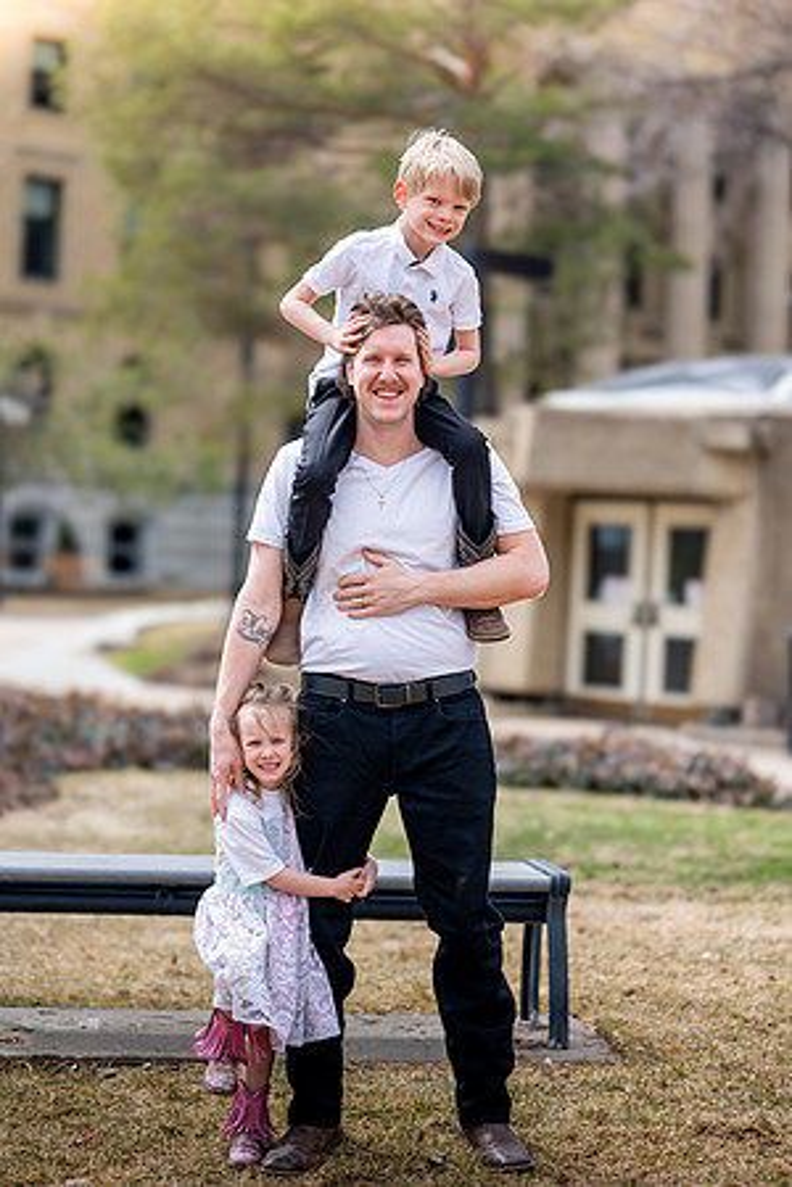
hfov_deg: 17.3
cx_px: 396
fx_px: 2607
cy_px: 594
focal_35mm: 79
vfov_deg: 25.7
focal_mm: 79
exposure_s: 1/1600
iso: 100
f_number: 2
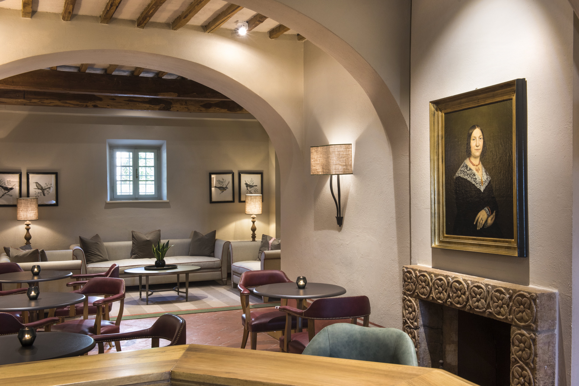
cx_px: 290
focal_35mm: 40
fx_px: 643
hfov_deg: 48.4
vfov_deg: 33.4
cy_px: 193
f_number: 13
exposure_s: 1/3
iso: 500
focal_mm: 40
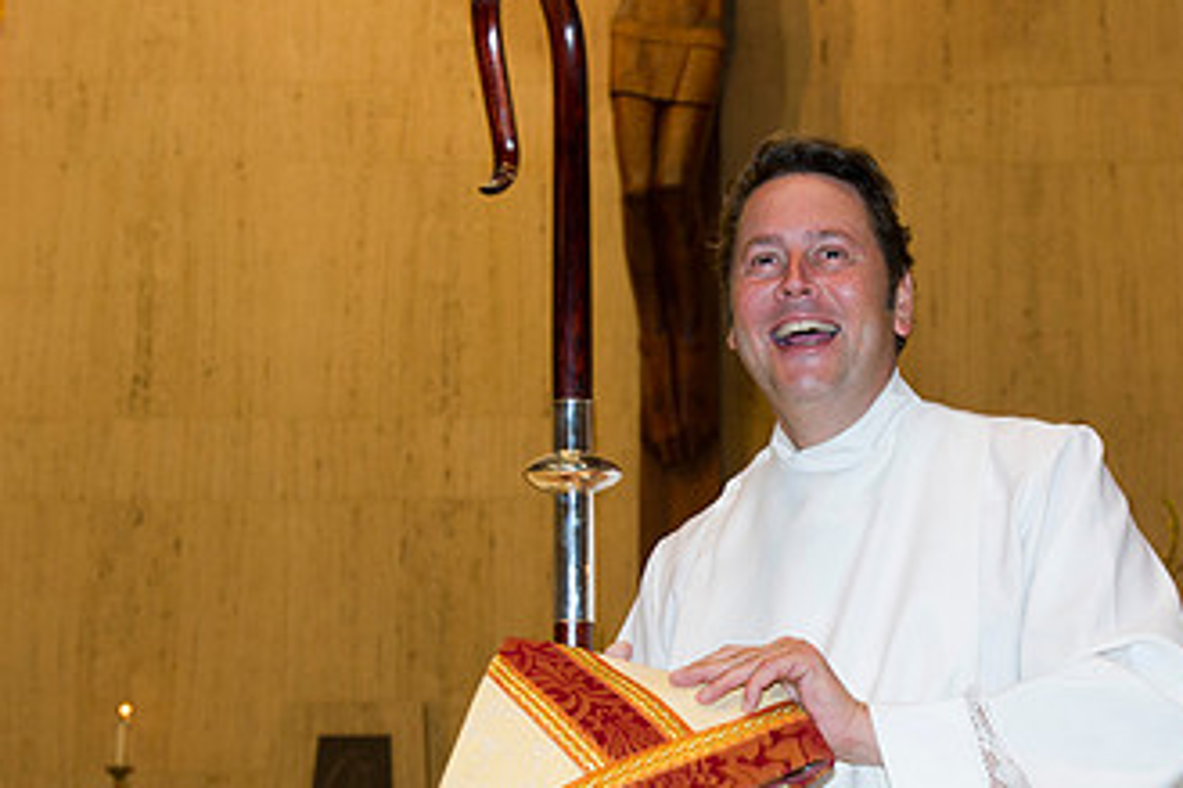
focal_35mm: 74
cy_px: 504
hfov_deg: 27.0
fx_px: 2430
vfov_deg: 18.4
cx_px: 870
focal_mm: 42
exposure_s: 1/80
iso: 640
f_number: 5.6
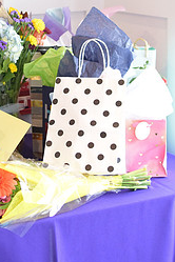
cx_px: 43
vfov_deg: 21.4
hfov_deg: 14.4
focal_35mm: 95
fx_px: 692
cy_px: 84
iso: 2000
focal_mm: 35
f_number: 2.8
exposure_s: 1/100
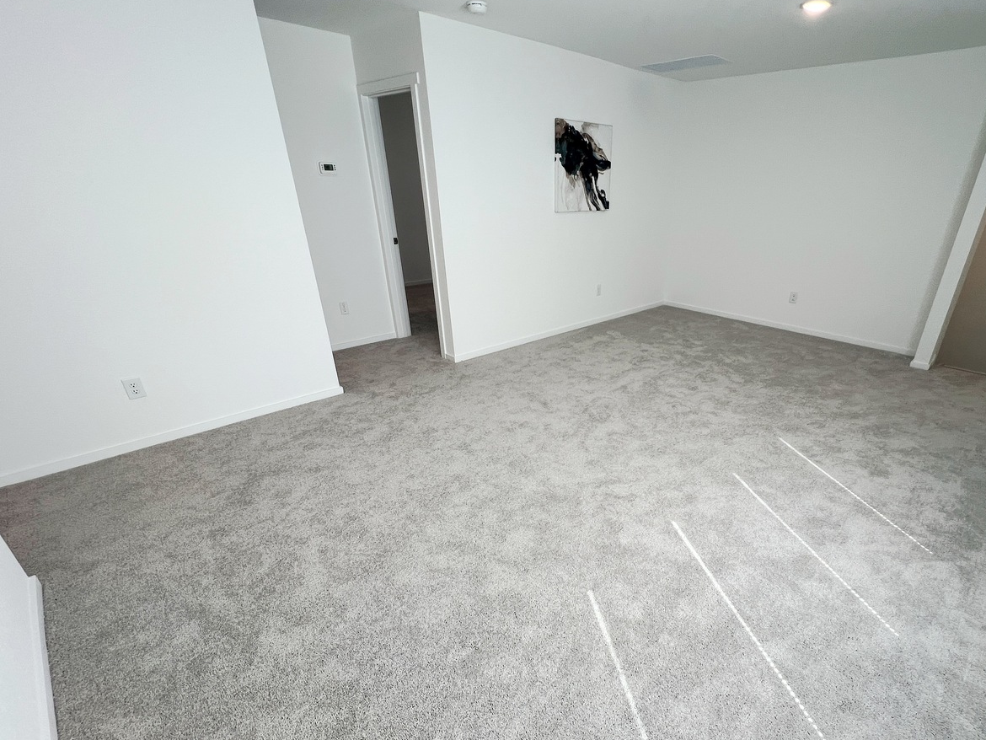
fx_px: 456
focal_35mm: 16
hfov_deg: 93.5
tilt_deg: -27.2
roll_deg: -1.3
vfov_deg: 77.6
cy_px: 429
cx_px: 580
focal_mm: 1.57
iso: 40
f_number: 1.8
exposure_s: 1/120
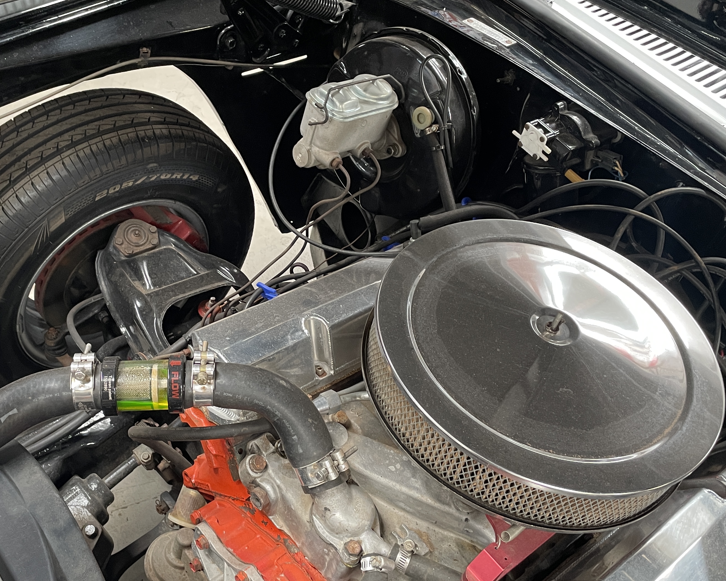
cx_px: 272
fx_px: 838
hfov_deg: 46.4
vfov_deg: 38.2
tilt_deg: -45.8
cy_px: 281
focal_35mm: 39
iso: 200
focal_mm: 4.2
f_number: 1.6
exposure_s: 1/60
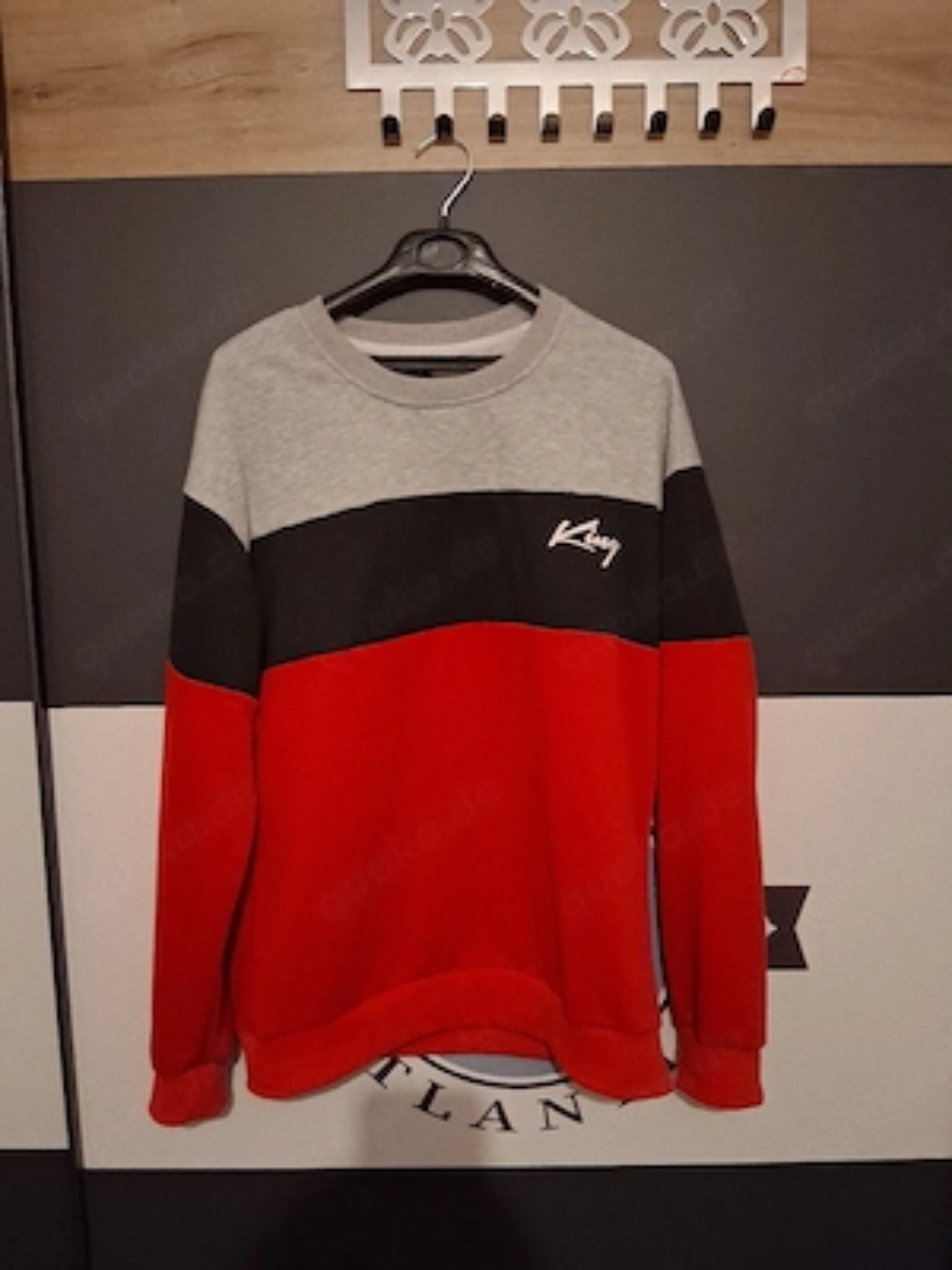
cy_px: 635
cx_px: 476
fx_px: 953
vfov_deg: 67.3
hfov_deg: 53.1
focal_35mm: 26
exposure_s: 1/20
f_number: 1.8
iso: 1000
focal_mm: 3.98
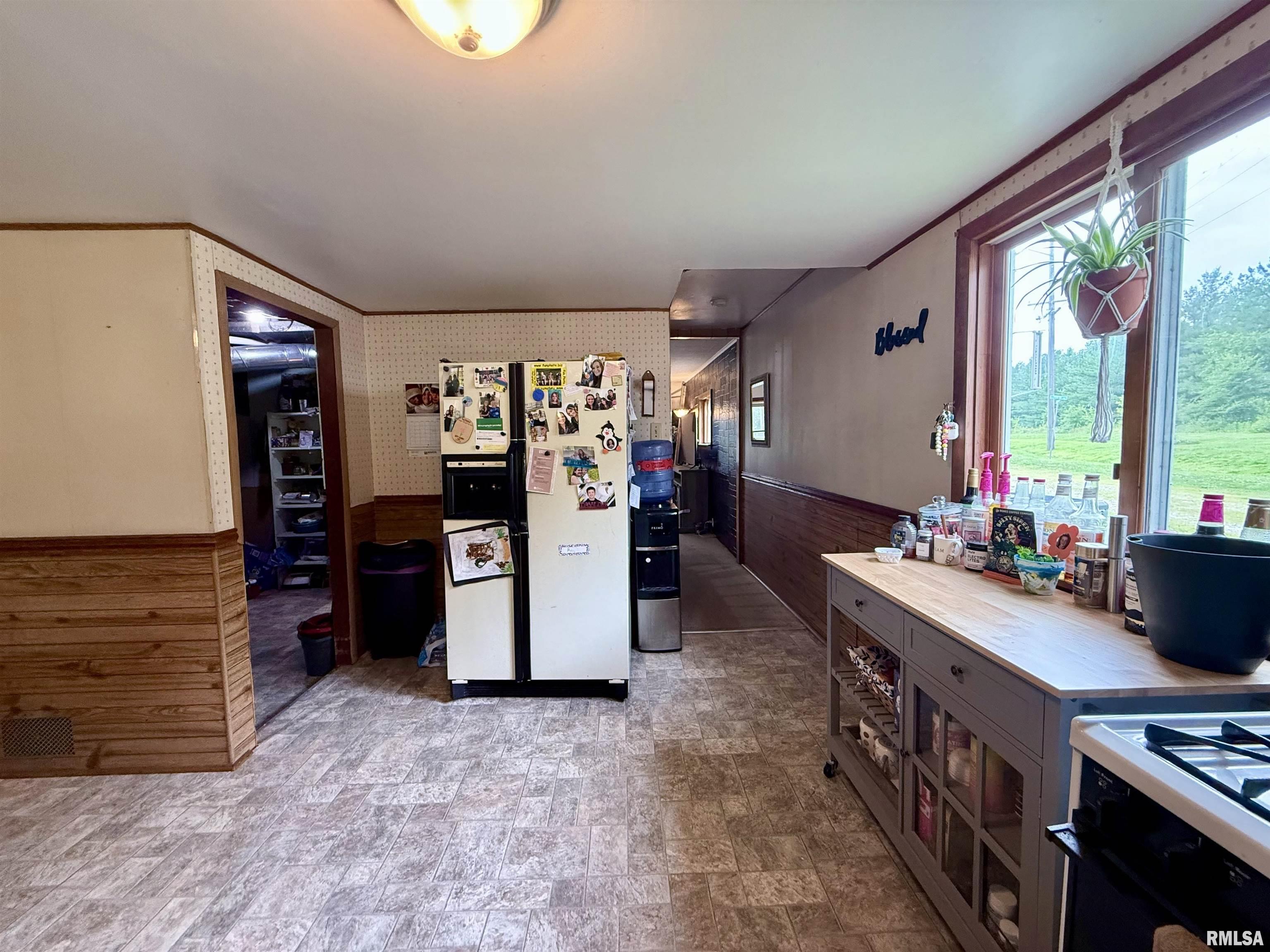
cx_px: 635
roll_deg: +0.9
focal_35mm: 14
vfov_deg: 85.7
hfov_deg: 102.1
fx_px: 514
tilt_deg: -3.7
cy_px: 476
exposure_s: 1/60
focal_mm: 2.22
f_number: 2.2
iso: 400
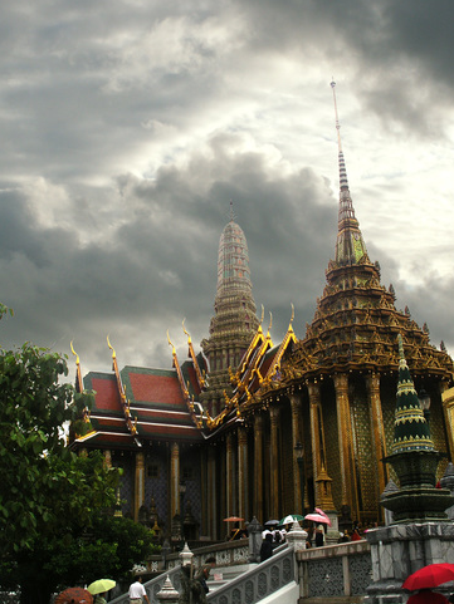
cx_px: 223
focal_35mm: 40
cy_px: 324
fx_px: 699
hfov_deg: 36.0
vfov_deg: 46.8
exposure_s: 1/355
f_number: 5.6
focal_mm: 7.8
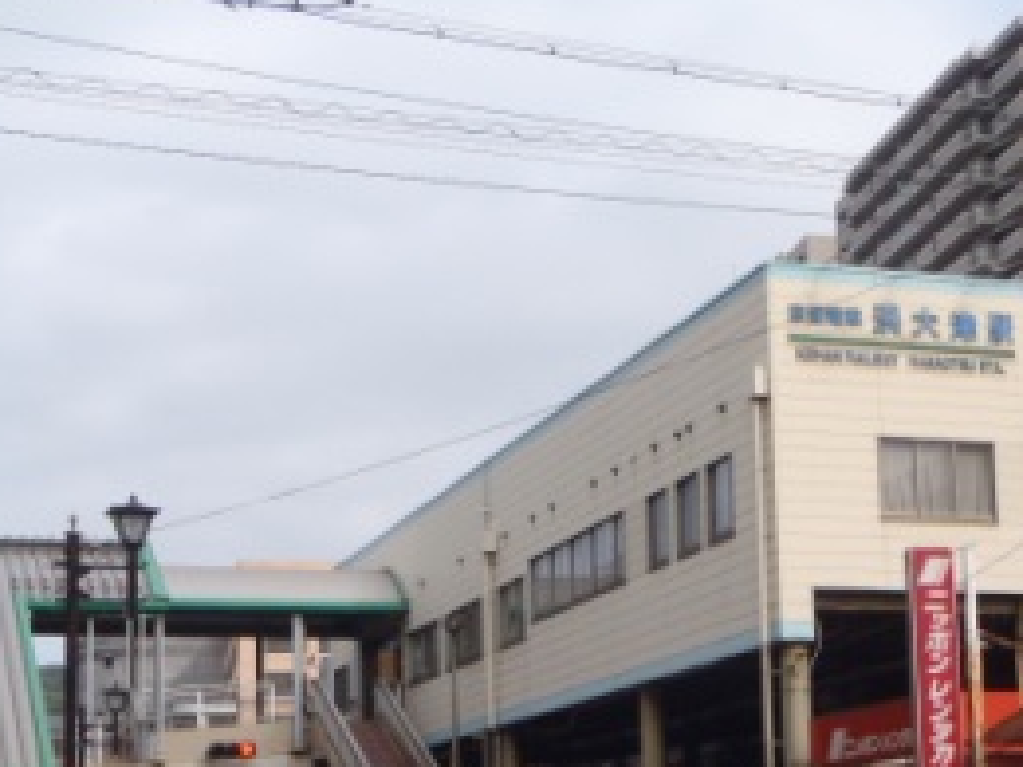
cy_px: 633
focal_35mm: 69
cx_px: 736
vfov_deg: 21.0
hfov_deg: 27.9
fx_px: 2039
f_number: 13
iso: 200
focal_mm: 7.28
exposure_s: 1/80
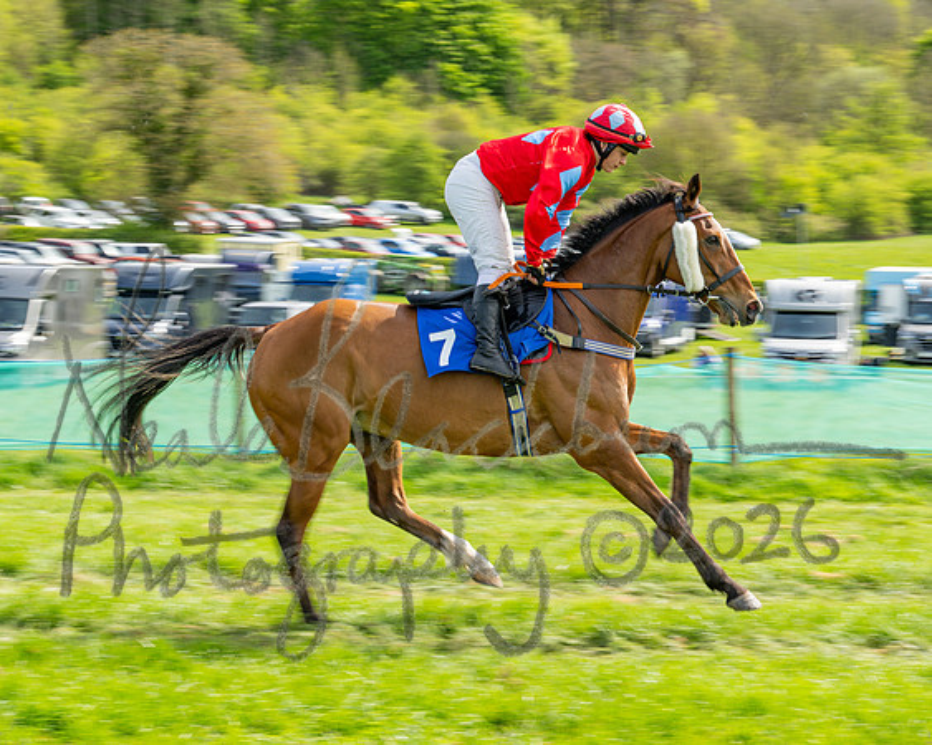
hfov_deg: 19.9
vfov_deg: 16.0
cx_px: 383
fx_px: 2649
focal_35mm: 96
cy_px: 355
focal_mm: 75
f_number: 9
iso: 100
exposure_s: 1/160
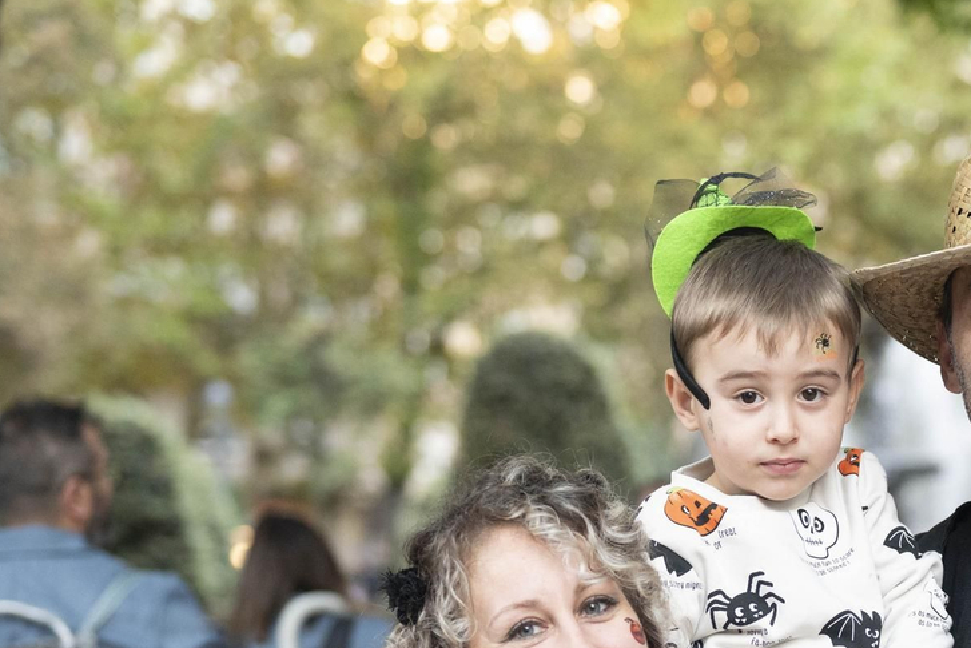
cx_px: 801
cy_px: 653
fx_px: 2967
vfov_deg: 12.3
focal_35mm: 110
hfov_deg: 18.4
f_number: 2.5
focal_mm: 50
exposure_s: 1/500
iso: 2500
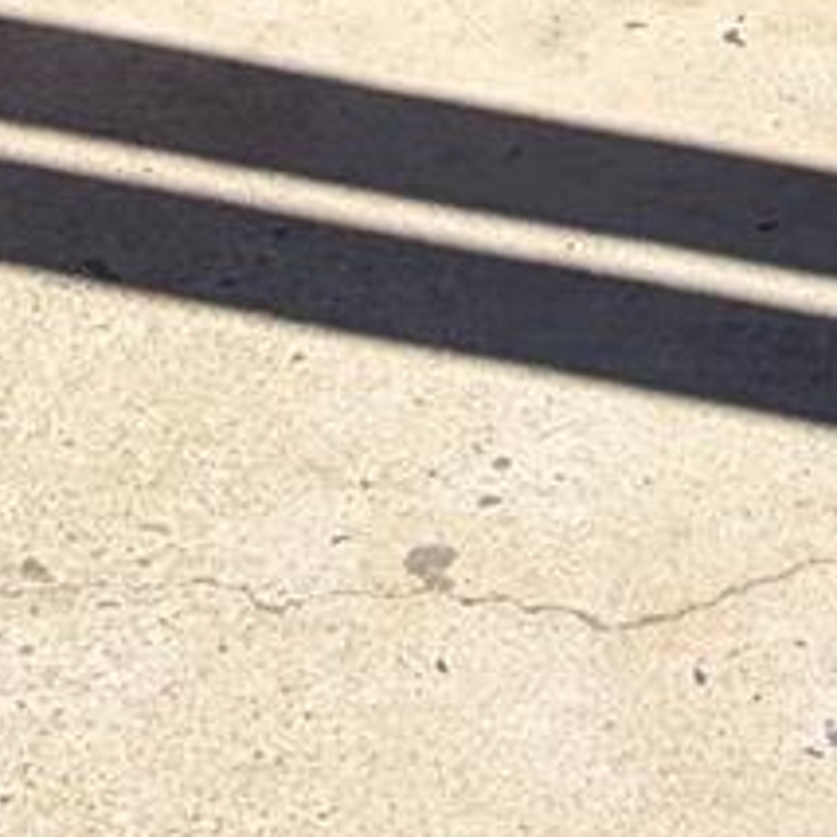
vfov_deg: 8.7
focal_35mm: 161
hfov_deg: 10.8
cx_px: 788
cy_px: -1809
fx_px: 4404
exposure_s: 1/2747
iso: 50
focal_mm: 5.96
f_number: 1.6
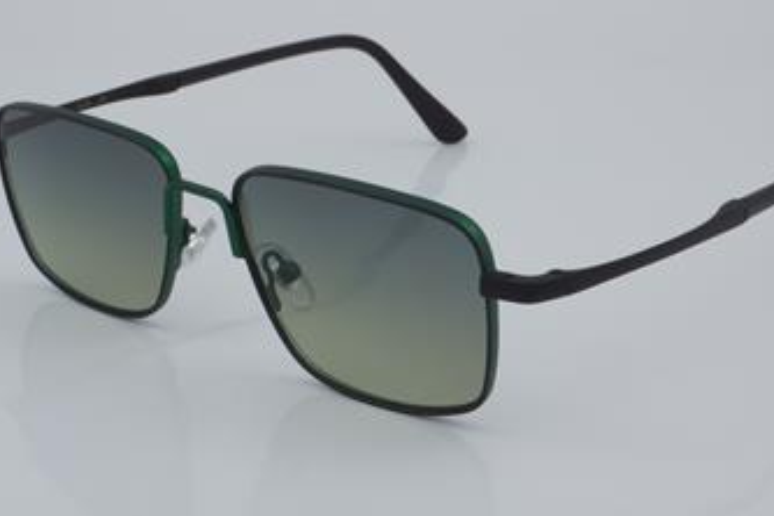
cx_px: 428
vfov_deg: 15.2
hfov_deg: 22.6
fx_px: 1935
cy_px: 230
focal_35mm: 90
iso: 100
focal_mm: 50
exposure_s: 1/4
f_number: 32
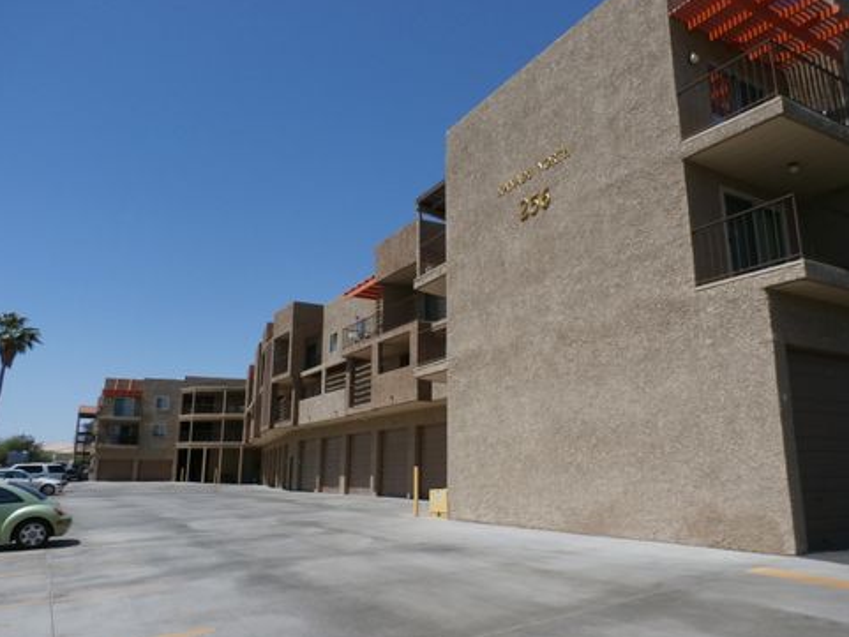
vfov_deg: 53.1
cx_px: 431
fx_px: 638
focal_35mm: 26
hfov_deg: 67.3
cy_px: 315
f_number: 8.7
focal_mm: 4.5
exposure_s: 1/320
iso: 100
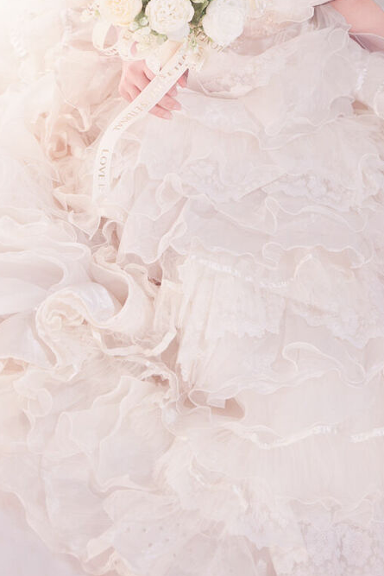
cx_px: 381
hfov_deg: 11.5
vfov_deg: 16.7
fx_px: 1887
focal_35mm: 118
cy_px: -79
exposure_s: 1/100
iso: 400
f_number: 2.8
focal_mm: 50
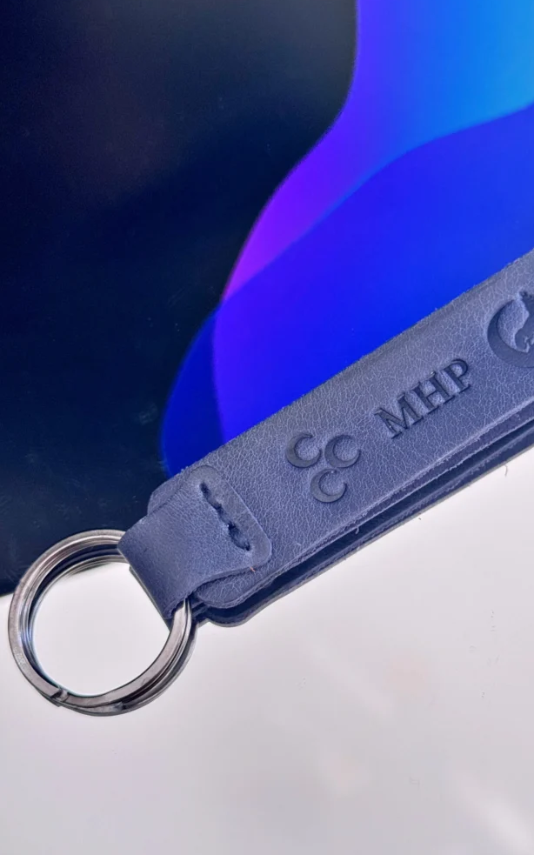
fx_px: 1235
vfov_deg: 38.2
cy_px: 425
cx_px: 327
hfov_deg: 24.4
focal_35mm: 53
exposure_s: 1/549
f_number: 1.78
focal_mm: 6.76
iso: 64
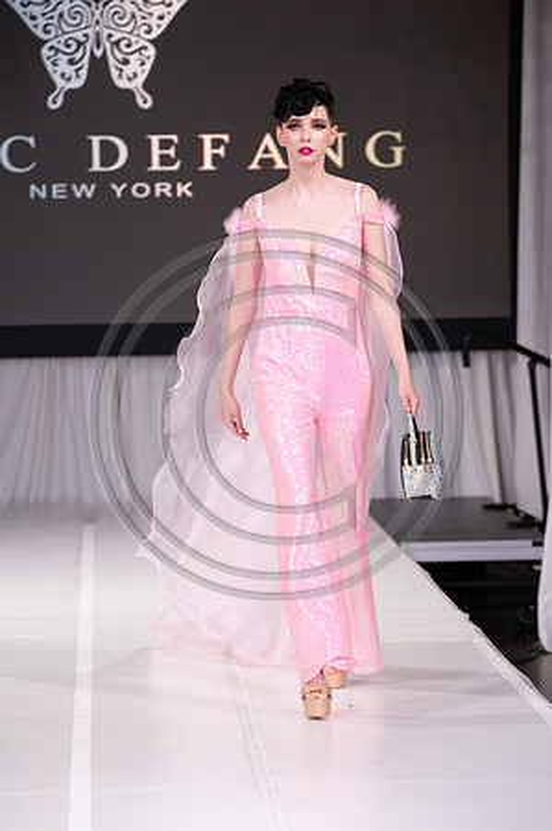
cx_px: 276
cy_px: 416
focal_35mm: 135
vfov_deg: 15.2
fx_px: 3112
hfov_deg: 10.1
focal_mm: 135
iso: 2000
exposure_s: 1/400
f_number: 5.6
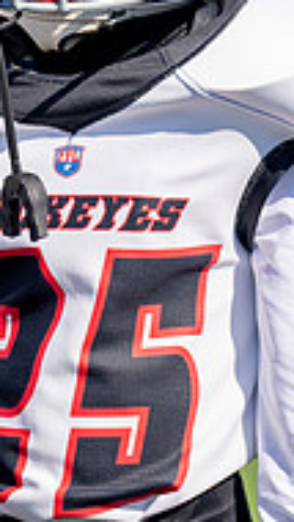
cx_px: 23
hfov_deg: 2.6
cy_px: -13
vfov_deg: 4.7
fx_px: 6411
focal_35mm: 463
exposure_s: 1/5000
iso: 250
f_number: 2.8
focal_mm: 129
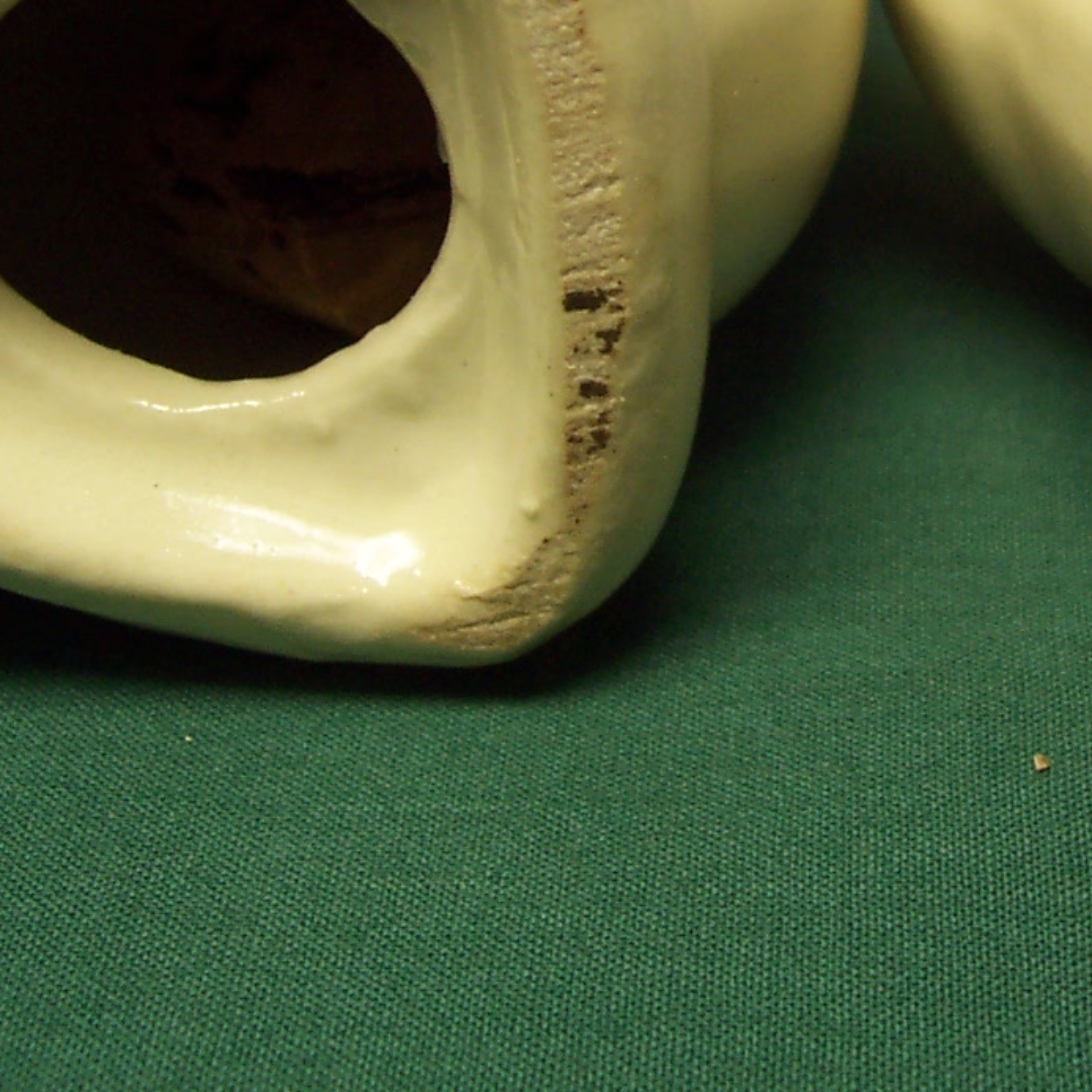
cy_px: 132
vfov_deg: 21.7
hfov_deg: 21.8
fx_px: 2784
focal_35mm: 78
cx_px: 906
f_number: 2.8
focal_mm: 5.6
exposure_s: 1/90
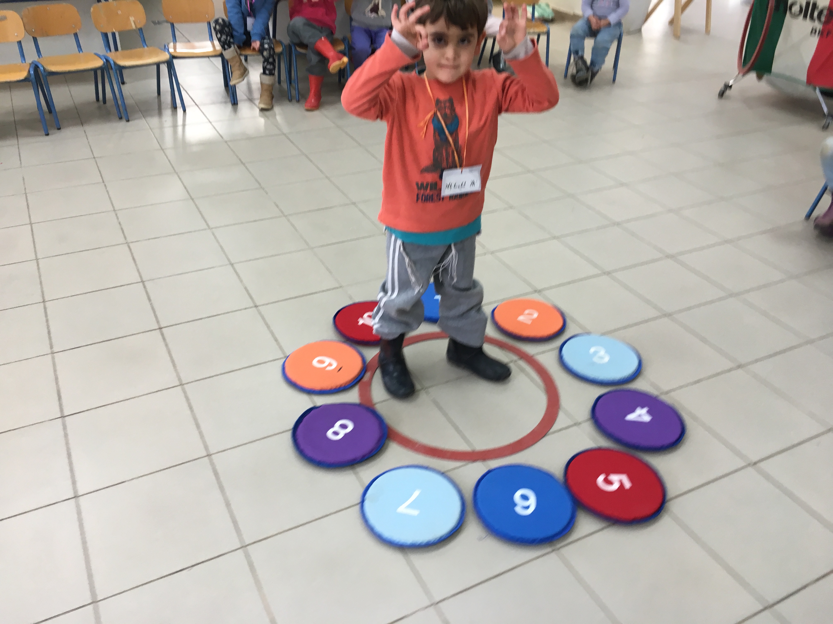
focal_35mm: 29
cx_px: 416
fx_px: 698
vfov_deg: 48.2
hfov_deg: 61.7
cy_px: 312
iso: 32
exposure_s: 1/33
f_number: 2.2
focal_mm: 4.15
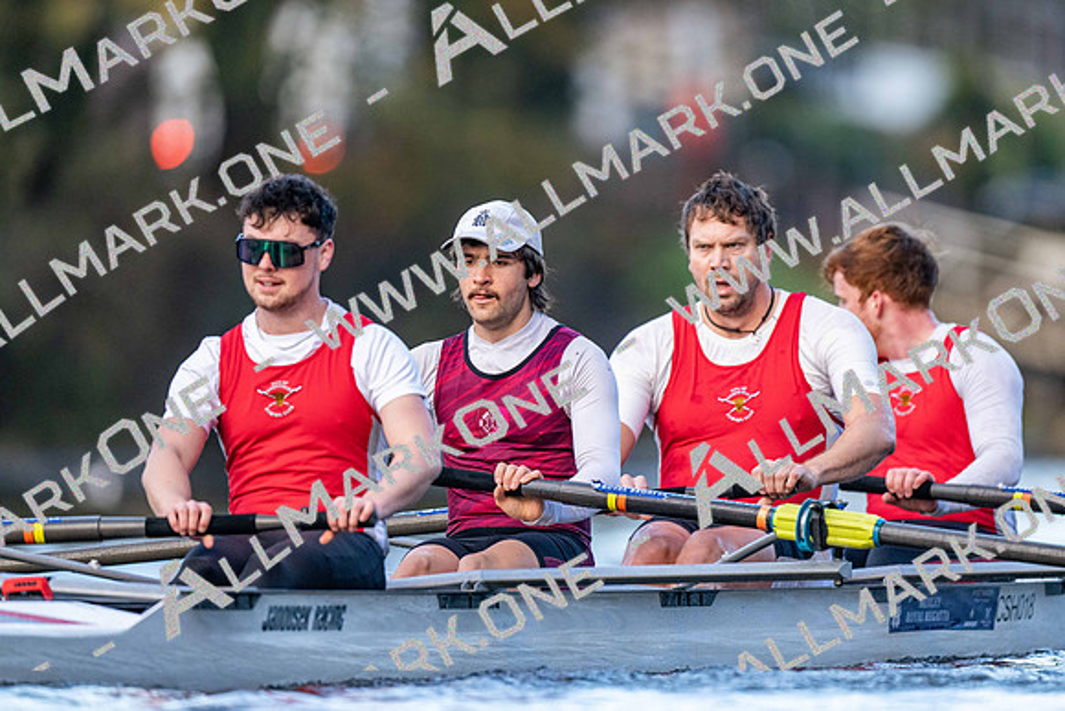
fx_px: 17753
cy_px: 356
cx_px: 532
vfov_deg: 2.3
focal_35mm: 600
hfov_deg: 3.4
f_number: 4
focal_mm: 600
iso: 2800
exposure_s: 1/2500
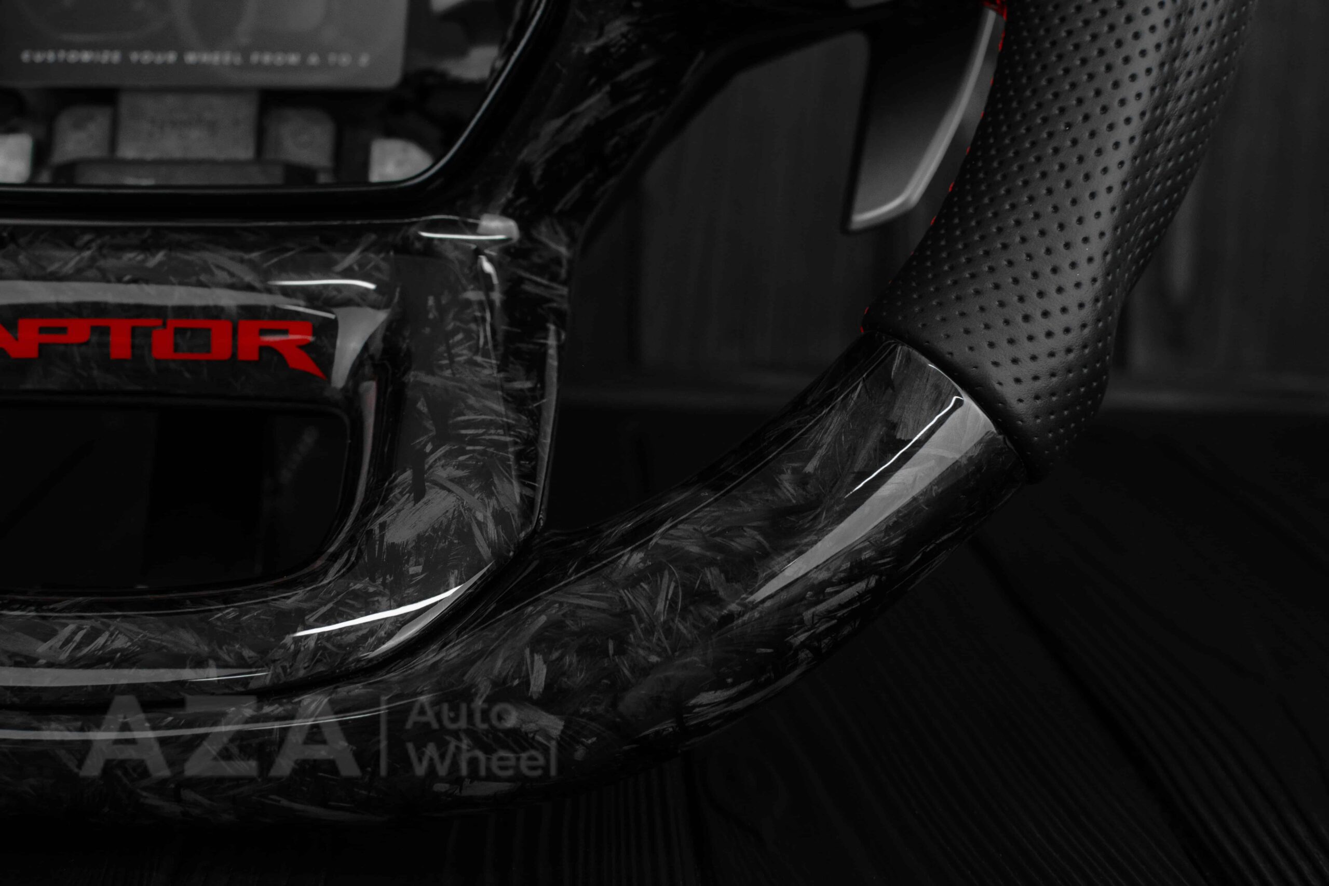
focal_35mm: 52
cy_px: 443
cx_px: 664
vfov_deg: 25.8
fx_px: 1938
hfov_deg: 37.8
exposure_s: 1/125
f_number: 6.3
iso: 500
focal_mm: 35
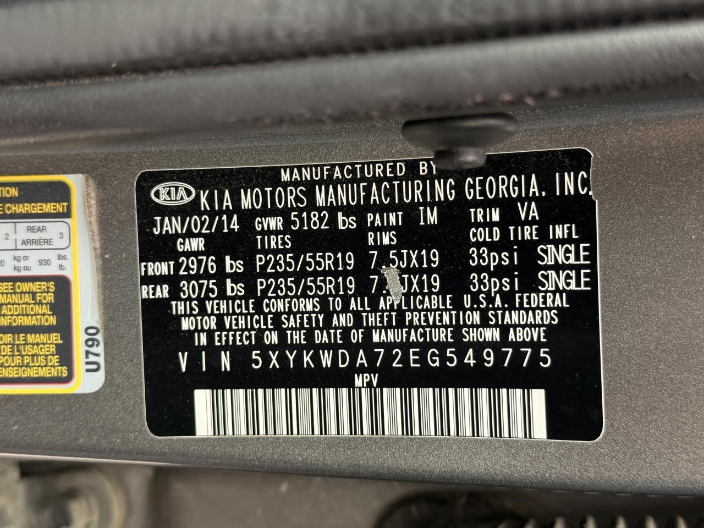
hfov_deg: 39.7
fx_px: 976
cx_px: 352
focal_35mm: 48
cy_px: 264
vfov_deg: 30.3
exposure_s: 1/189
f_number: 1.78
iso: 125
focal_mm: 6.76
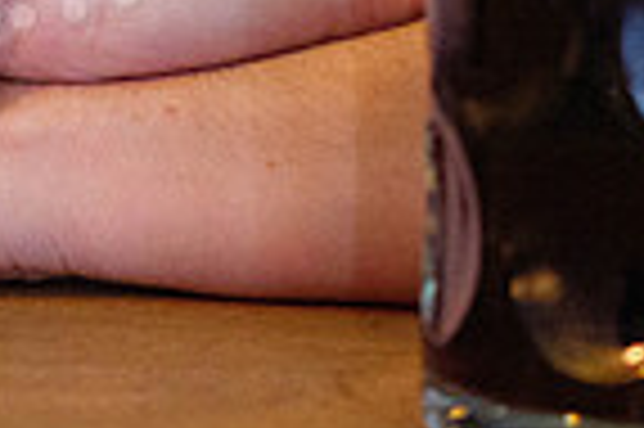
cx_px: -14
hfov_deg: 7.8
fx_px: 4681
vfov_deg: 5.1
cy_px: -408
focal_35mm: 262
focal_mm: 30
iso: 3200
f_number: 2.8
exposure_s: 1/60
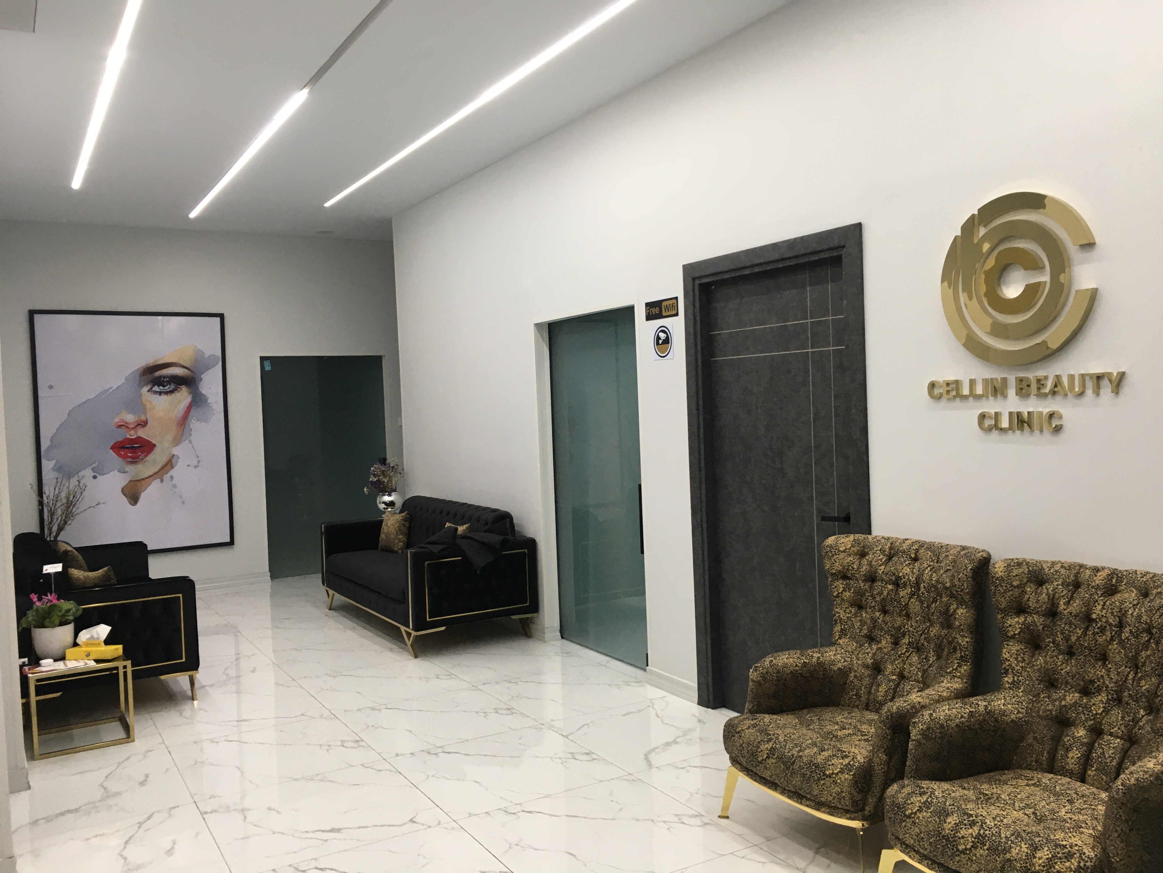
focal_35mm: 29
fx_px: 974
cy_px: 436
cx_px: 582
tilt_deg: -1.8
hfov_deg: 61.7
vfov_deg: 48.2
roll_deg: +3.4
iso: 32
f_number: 2.2
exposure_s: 1/30
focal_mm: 4.15
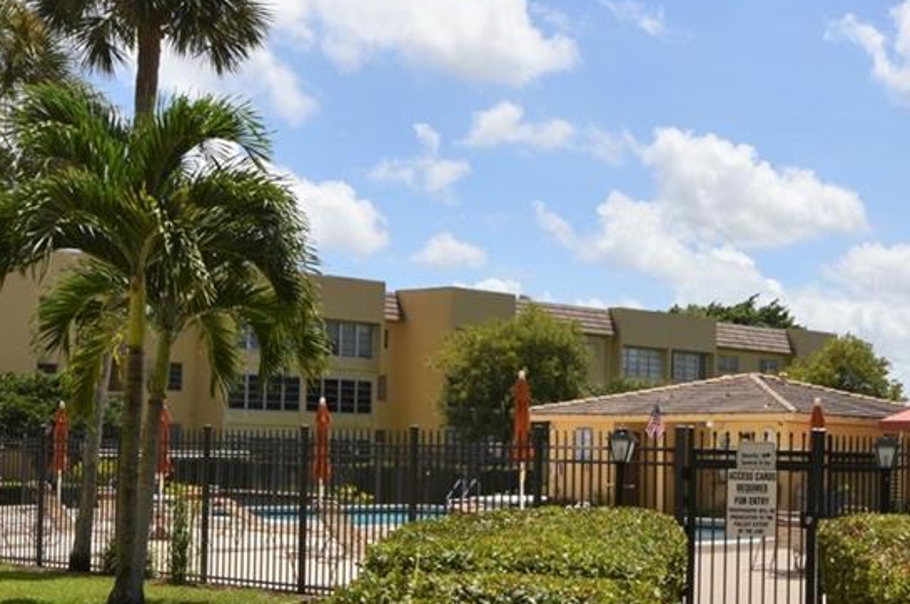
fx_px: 1565
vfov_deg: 21.8
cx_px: 616
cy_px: 391
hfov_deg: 32.1
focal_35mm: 62
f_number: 14
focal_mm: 22
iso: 200
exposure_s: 1/250
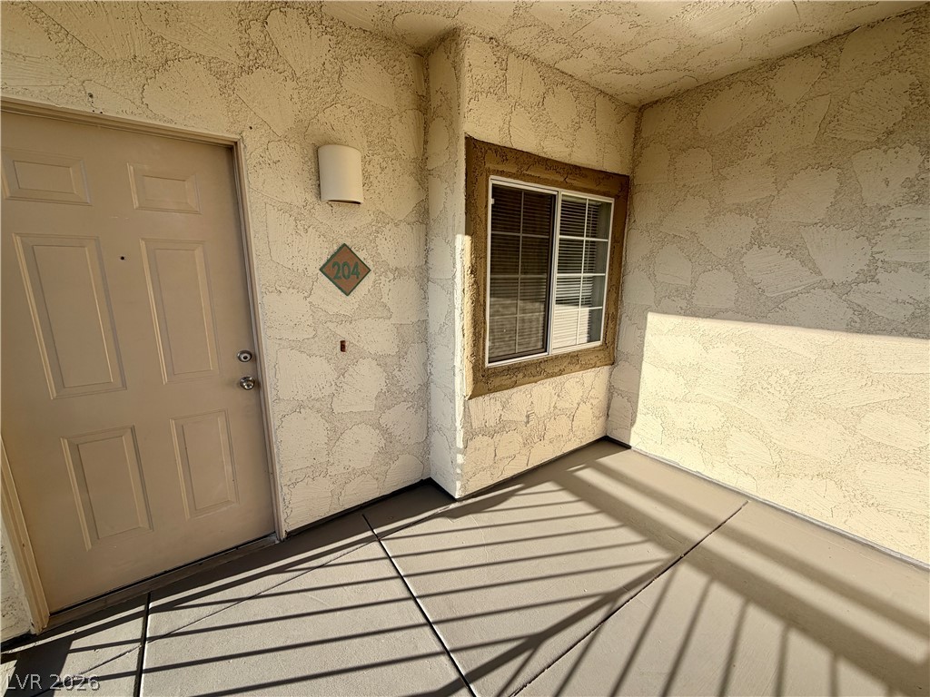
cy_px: 348
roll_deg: +0.0
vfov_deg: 85.7
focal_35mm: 14
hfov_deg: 102.1
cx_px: 465
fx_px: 376
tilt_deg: -12.6
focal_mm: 2.22
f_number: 2.2
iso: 32
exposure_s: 1/770
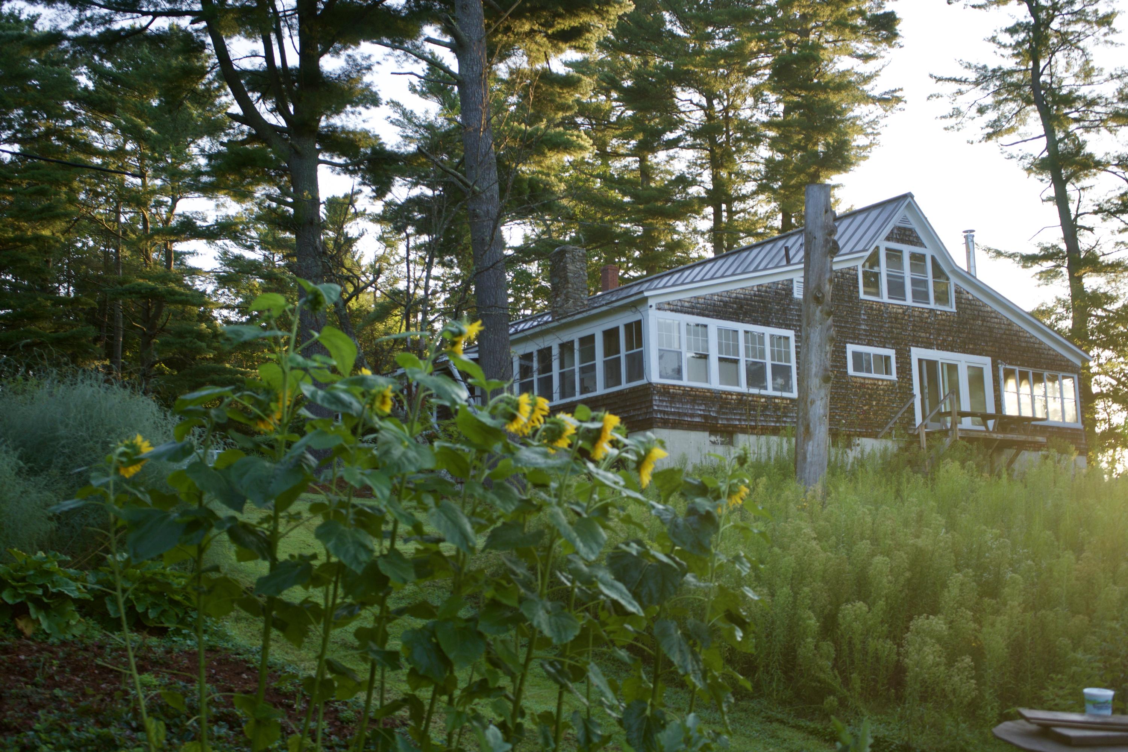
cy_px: 376
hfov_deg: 46.4
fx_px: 1316
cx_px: 564
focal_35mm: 42
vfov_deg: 31.9
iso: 200
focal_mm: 42
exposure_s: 1/160
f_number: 4.5
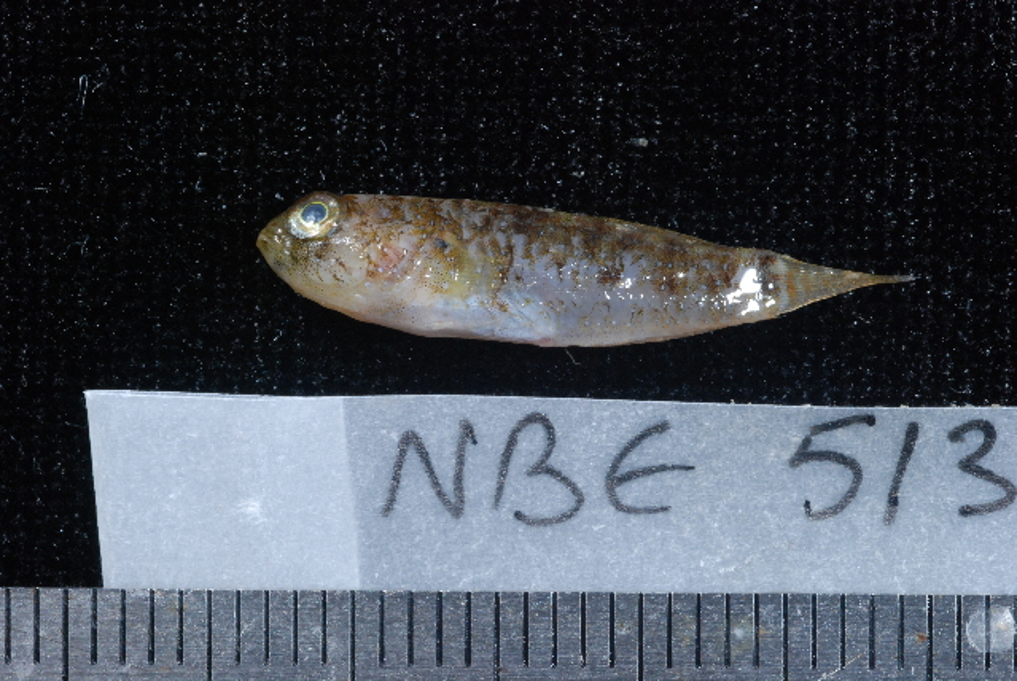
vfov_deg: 15.2
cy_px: 340
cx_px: 508
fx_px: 2546
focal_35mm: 90
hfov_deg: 22.6
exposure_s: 1/60
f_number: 32
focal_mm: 60
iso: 800
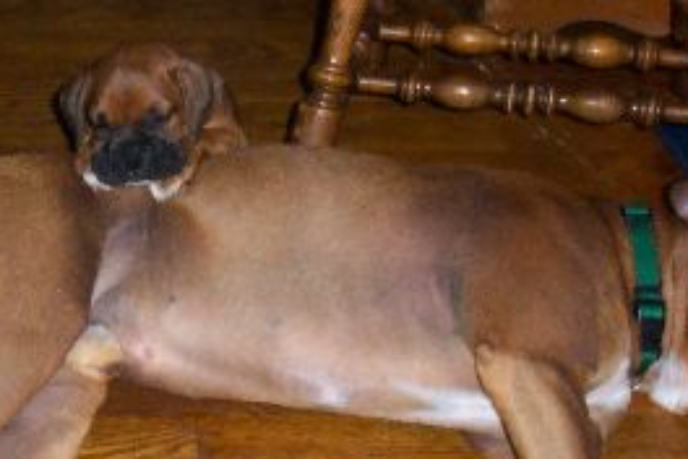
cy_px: 223
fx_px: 1624
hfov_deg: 23.4
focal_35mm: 85
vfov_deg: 16.1
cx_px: 99
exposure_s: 1/30
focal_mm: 7.5
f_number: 2.8
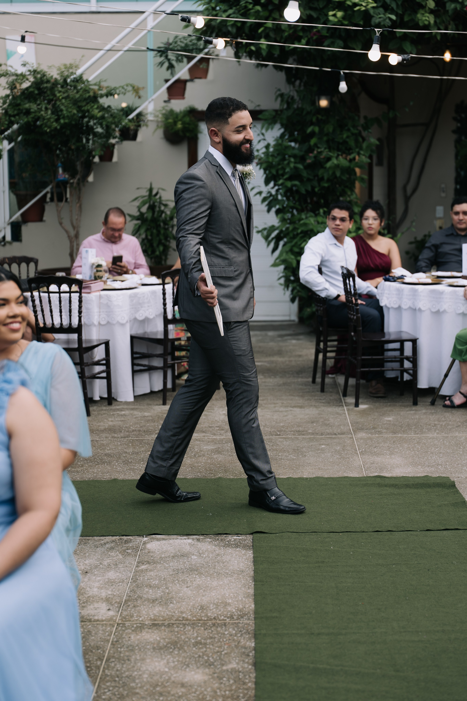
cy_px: 350
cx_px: 234
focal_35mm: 70
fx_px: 1362
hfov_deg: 19.5
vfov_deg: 28.8
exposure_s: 1/320
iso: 250
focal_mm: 67
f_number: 2.8
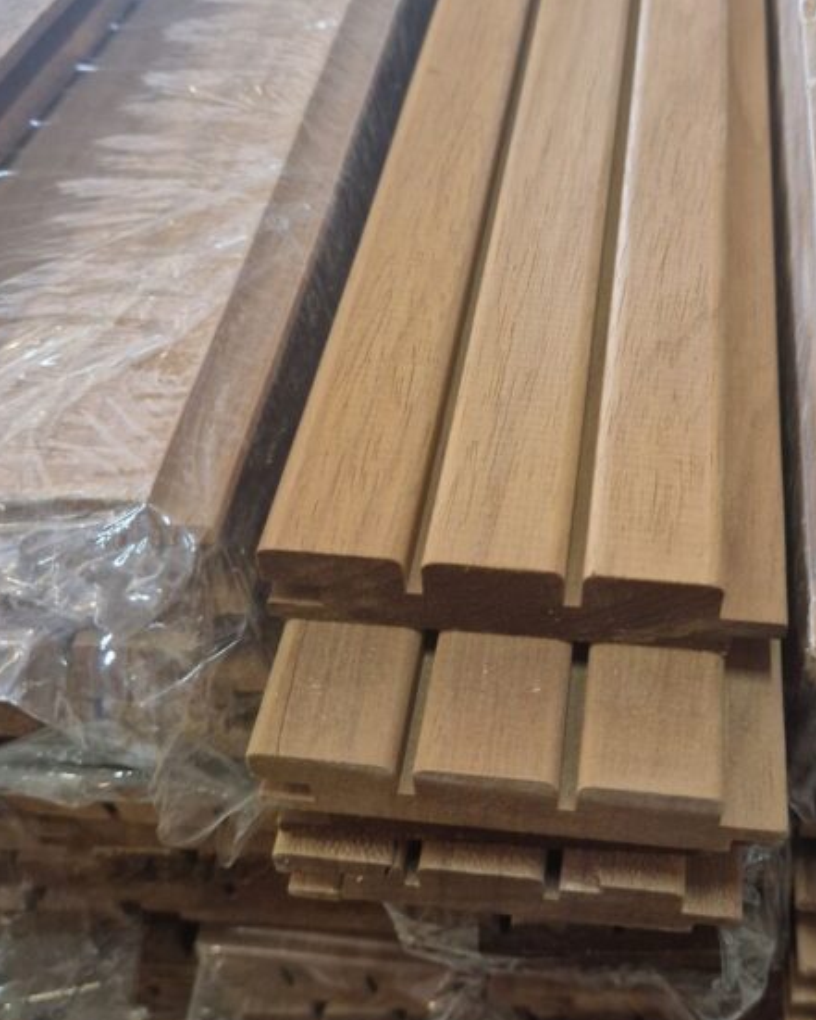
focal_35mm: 38
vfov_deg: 47.9
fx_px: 1147
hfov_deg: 38.3
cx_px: 596
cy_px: 460
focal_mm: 5.4
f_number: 1.8
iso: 640
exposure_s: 1/50
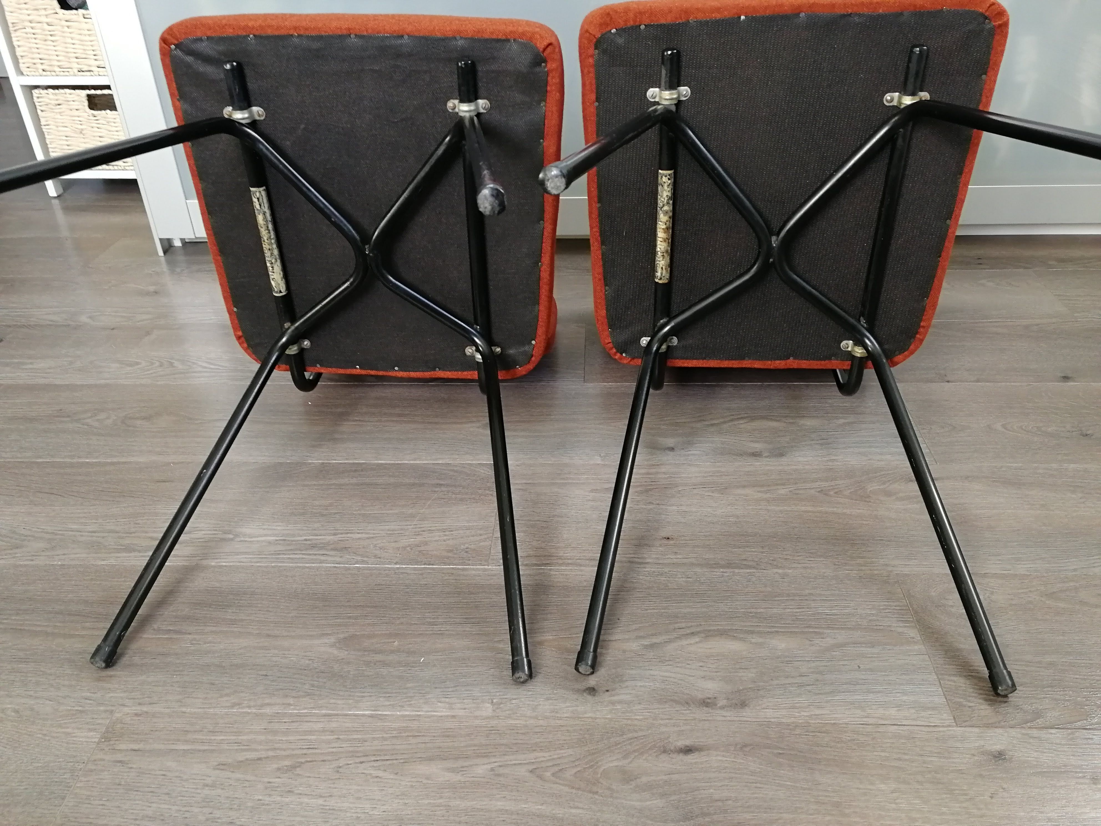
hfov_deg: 65.3
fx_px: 859
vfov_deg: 51.4
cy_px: 413
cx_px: 550
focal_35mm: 27
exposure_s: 1/33.3
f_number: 2.2
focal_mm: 3.95
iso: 200
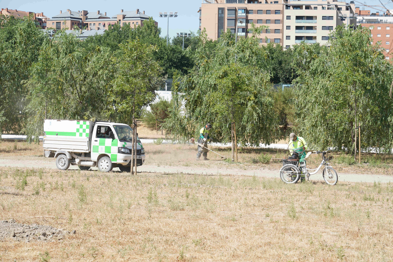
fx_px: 1026
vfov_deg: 14.6
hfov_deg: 21.7
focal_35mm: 94
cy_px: 131
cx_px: 196
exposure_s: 1/350
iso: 200
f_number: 9.5
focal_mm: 94
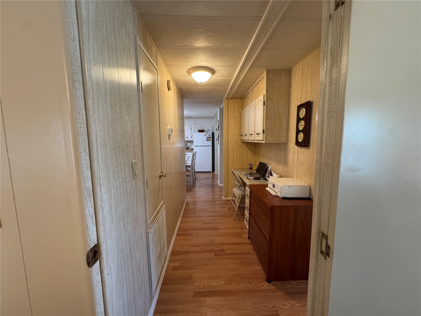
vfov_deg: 85.7
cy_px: 158
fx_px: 170
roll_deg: +0.5
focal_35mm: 14
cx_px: 210
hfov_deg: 102.1
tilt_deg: -7.1
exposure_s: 1/60
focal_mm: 2.22
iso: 320
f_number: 2.2
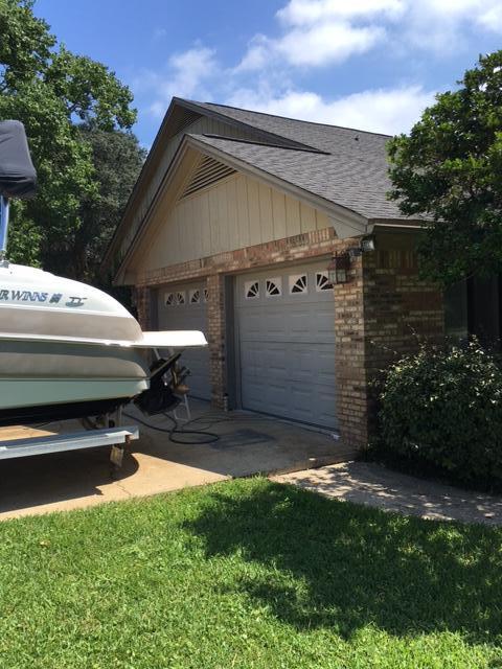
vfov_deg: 61.7
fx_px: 561
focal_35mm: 29
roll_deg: +1.7
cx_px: 251
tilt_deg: +1.0
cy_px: 334
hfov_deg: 48.2
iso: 25
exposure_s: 1/1241
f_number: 2.2
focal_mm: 4.15
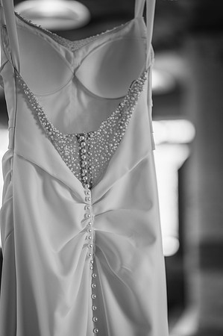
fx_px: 792
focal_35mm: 85
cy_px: 168
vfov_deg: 23.9
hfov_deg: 16.0
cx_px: 112
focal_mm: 85
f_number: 1.8
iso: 110
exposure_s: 1/200
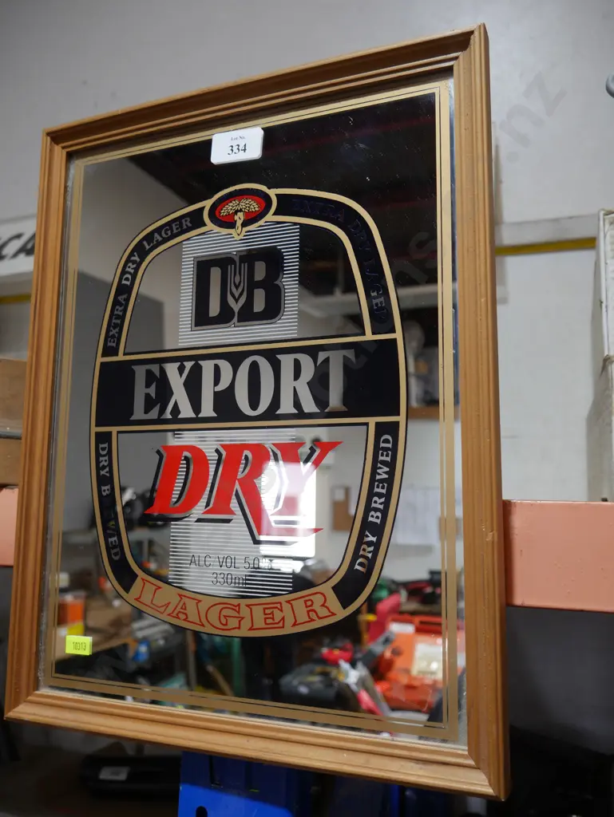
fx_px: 709
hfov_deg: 46.8
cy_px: 408
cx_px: 307
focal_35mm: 30
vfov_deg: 59.9
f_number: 3.6
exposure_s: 1/60
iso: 250
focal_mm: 15
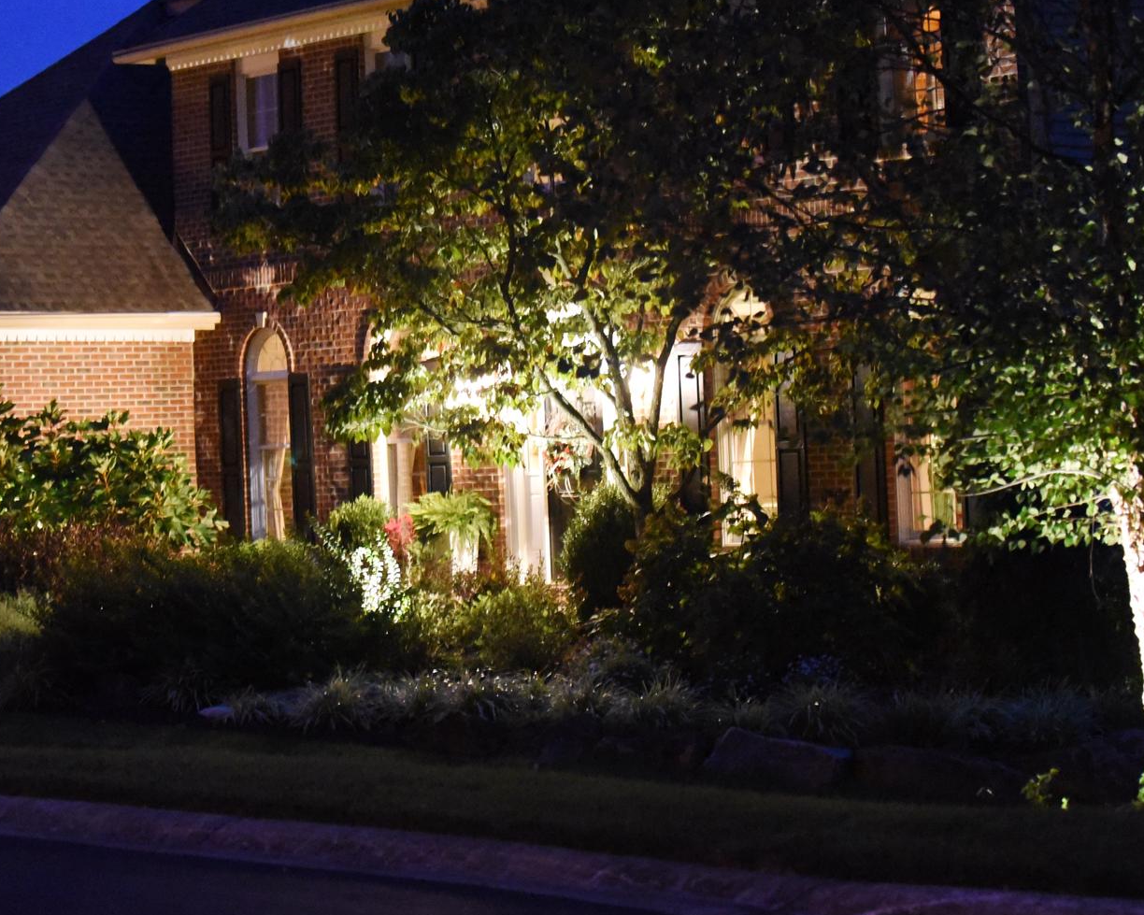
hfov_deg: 17.4
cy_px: 409
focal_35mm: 110
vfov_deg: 14.0
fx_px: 3724
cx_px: 450
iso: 12800
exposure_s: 1/15
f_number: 2.8
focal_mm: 70
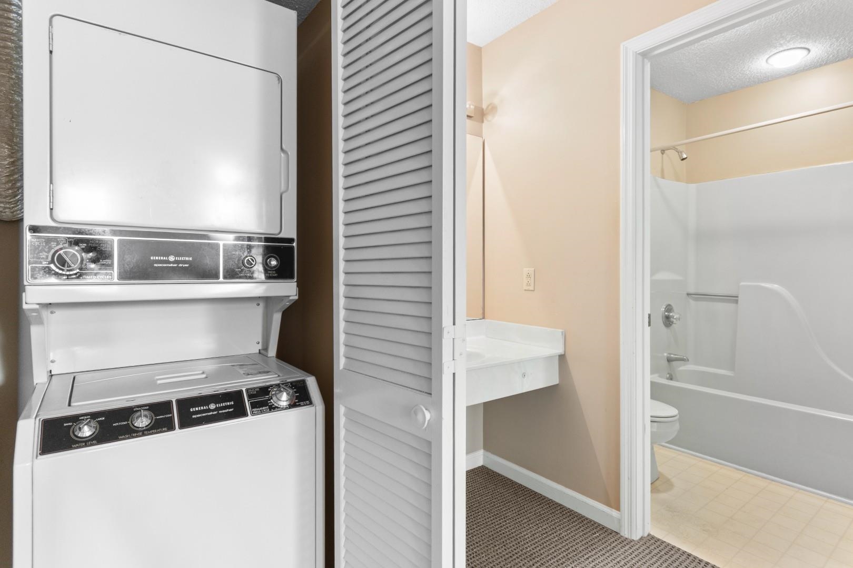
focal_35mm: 18
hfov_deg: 90.0
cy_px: 284
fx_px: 426
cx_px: 426
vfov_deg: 67.4
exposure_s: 1
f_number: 4.8
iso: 100
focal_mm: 12
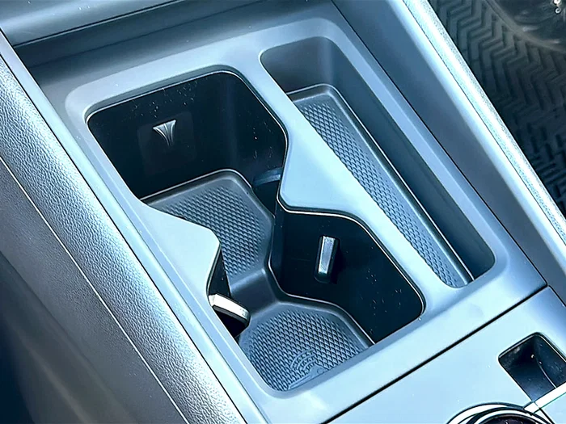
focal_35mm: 47
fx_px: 768
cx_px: 283
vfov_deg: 30.9
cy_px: 212
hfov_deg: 40.4
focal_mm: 6.86
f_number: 1.78
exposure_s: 1/63
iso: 160
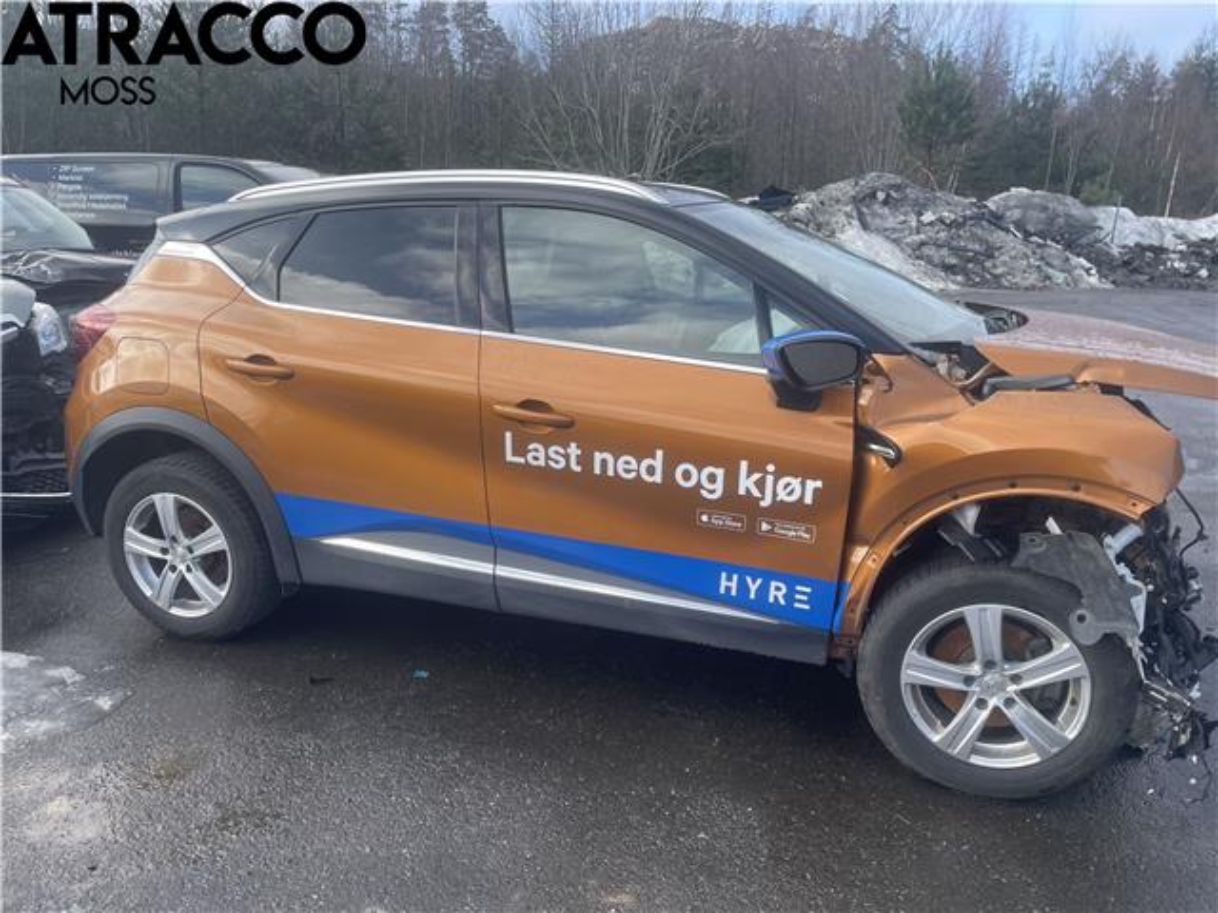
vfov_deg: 53.1
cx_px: 609
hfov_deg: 67.3
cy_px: 456
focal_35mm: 26
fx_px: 915
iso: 32
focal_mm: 4.2
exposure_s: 1/842
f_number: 1.6
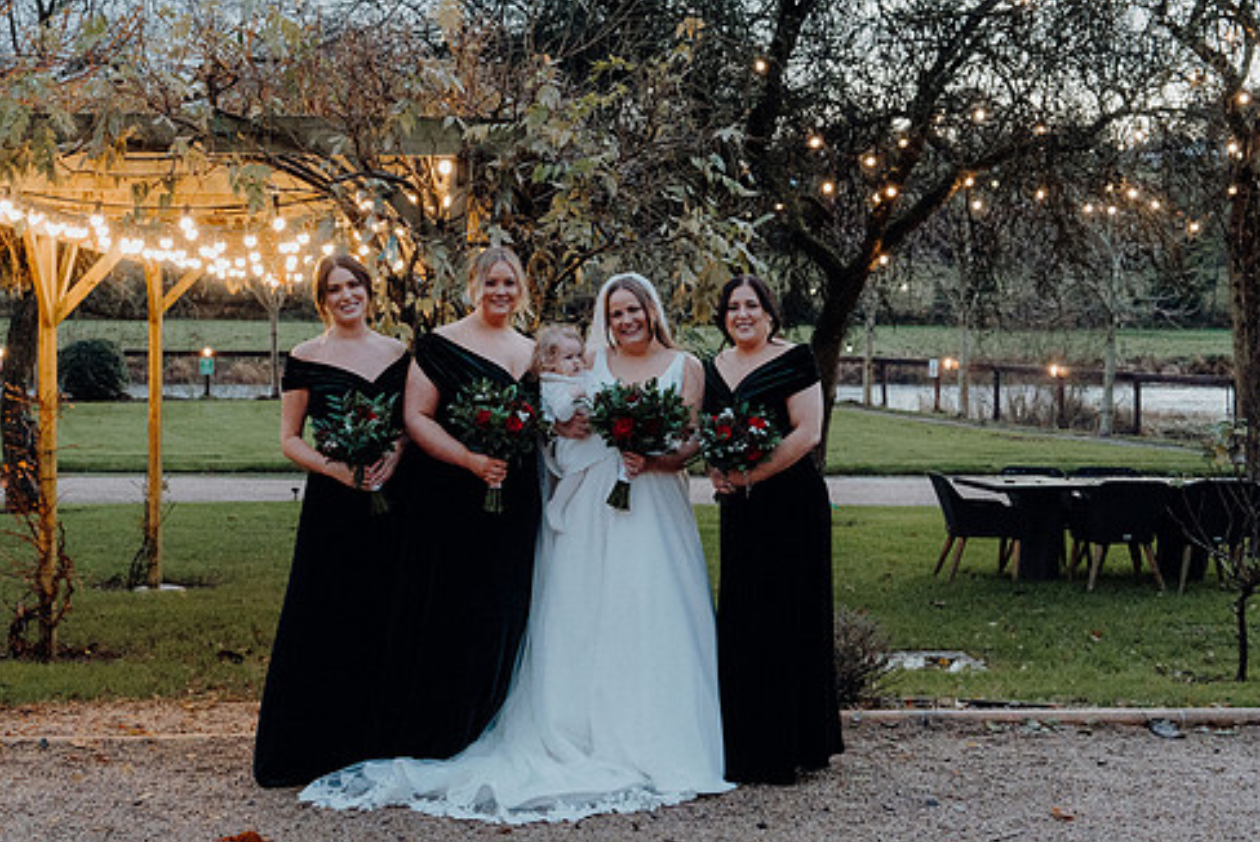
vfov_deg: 23.8
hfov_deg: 35.0
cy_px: 402
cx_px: 578
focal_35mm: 57
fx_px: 1996
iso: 5000
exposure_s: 1/160
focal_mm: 48
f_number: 5
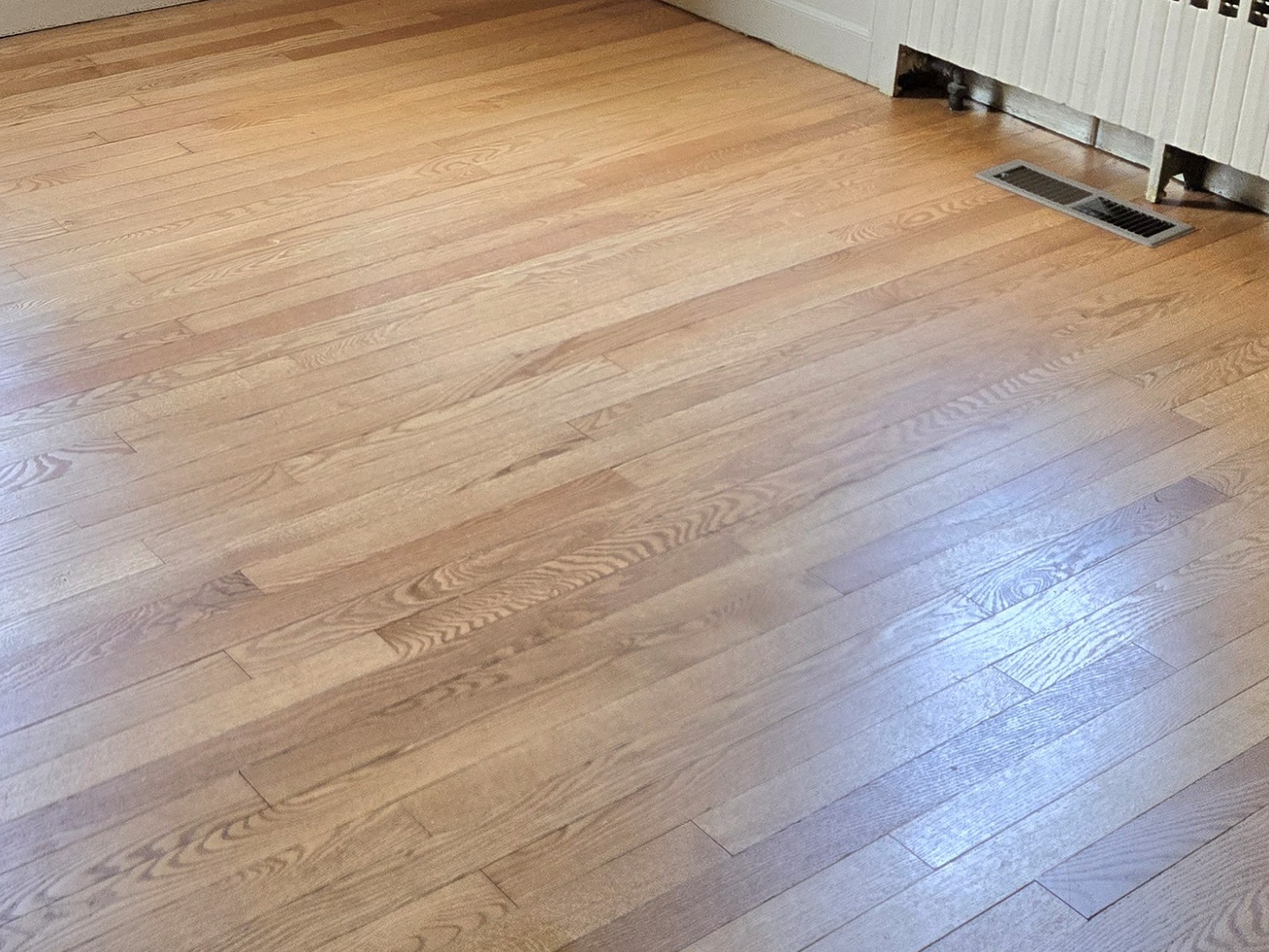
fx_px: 1980
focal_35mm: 54
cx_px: 237
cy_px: -36
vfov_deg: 25.5
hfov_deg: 34.4
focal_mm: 5.4
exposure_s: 1/182
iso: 200
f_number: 1.8
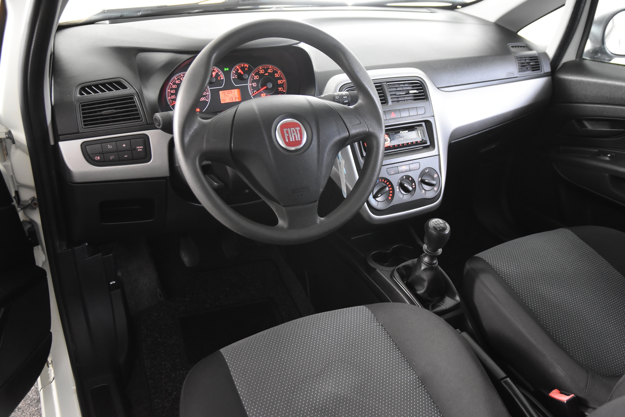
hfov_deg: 57.2
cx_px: 312
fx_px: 573
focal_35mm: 33
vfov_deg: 40.0
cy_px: 208
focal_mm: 22
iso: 2200
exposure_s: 1/30
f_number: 3
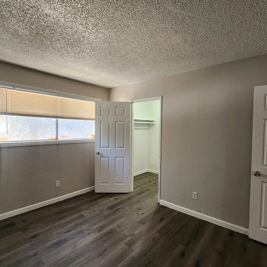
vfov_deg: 84.0
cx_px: 142
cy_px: 134
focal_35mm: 17
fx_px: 148
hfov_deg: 83.9
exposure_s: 1/60
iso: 320
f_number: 2.2
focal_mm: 2.2
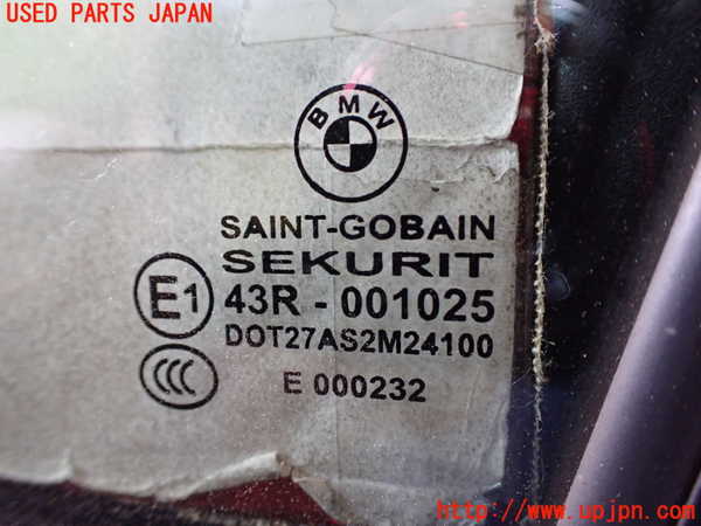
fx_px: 608
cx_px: 350
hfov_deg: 60.0
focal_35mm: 30
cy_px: 263
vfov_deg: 46.8
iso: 800
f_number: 2.3
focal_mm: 5.4
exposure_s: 1/60
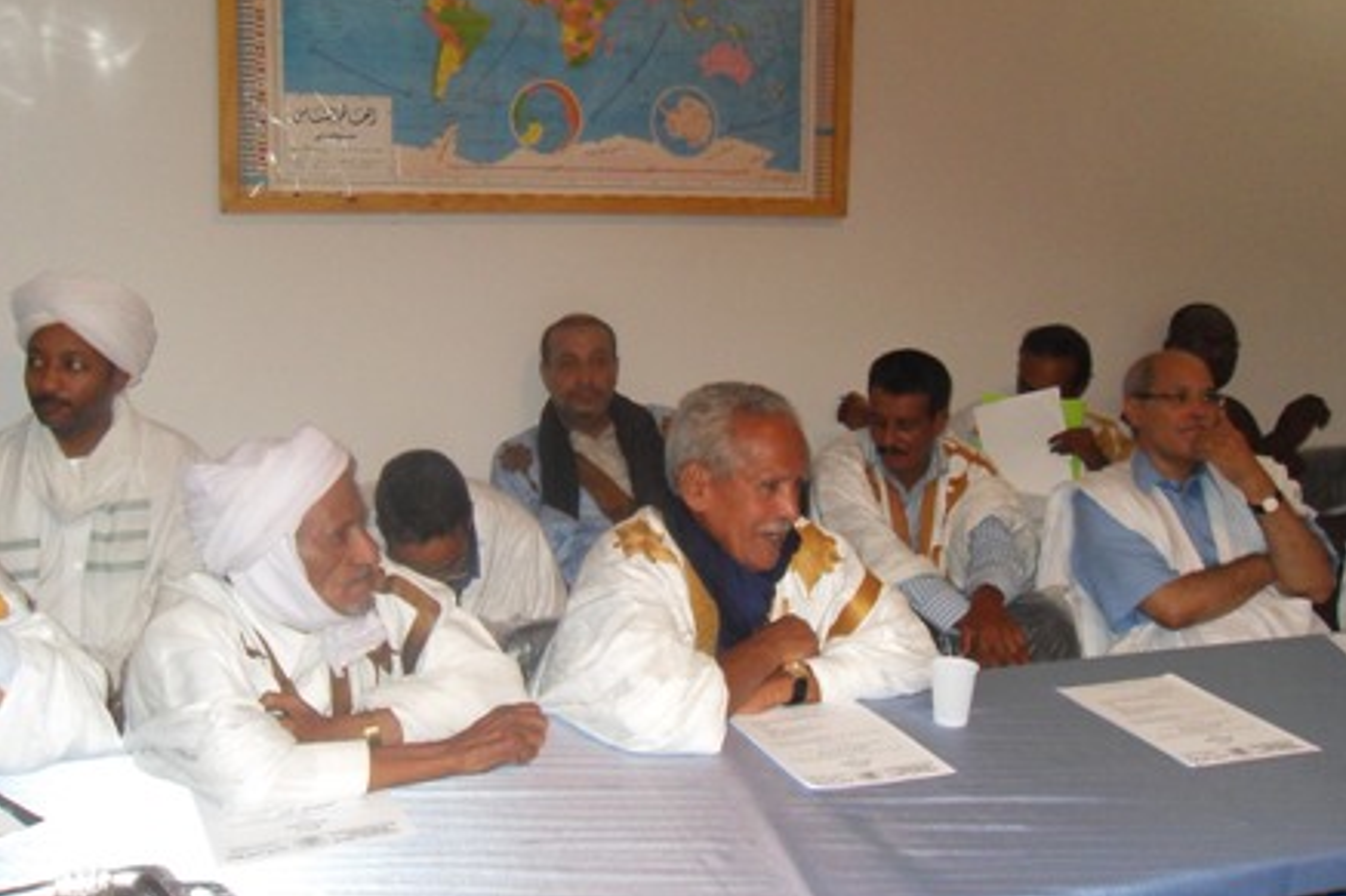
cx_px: 681
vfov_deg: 35.9
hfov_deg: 51.9
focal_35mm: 37
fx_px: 1383
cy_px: 402
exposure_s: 1/45
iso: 400
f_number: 3.5
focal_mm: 6.3
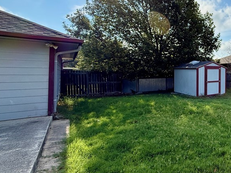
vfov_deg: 54.6
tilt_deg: +1.5
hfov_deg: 60.3
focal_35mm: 25
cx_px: 202
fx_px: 167
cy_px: 70
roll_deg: +0.5
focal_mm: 2.22
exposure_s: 1/2092
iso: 64
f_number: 2.2
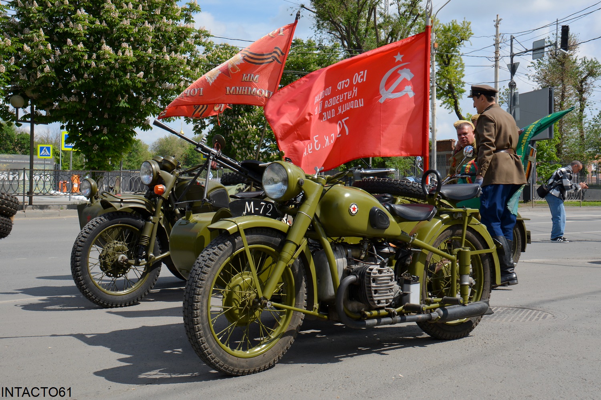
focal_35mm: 39
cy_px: 200
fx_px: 651
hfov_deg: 49.6
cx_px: 300
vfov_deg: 34.2
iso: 100
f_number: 8
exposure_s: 1/250
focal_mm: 26
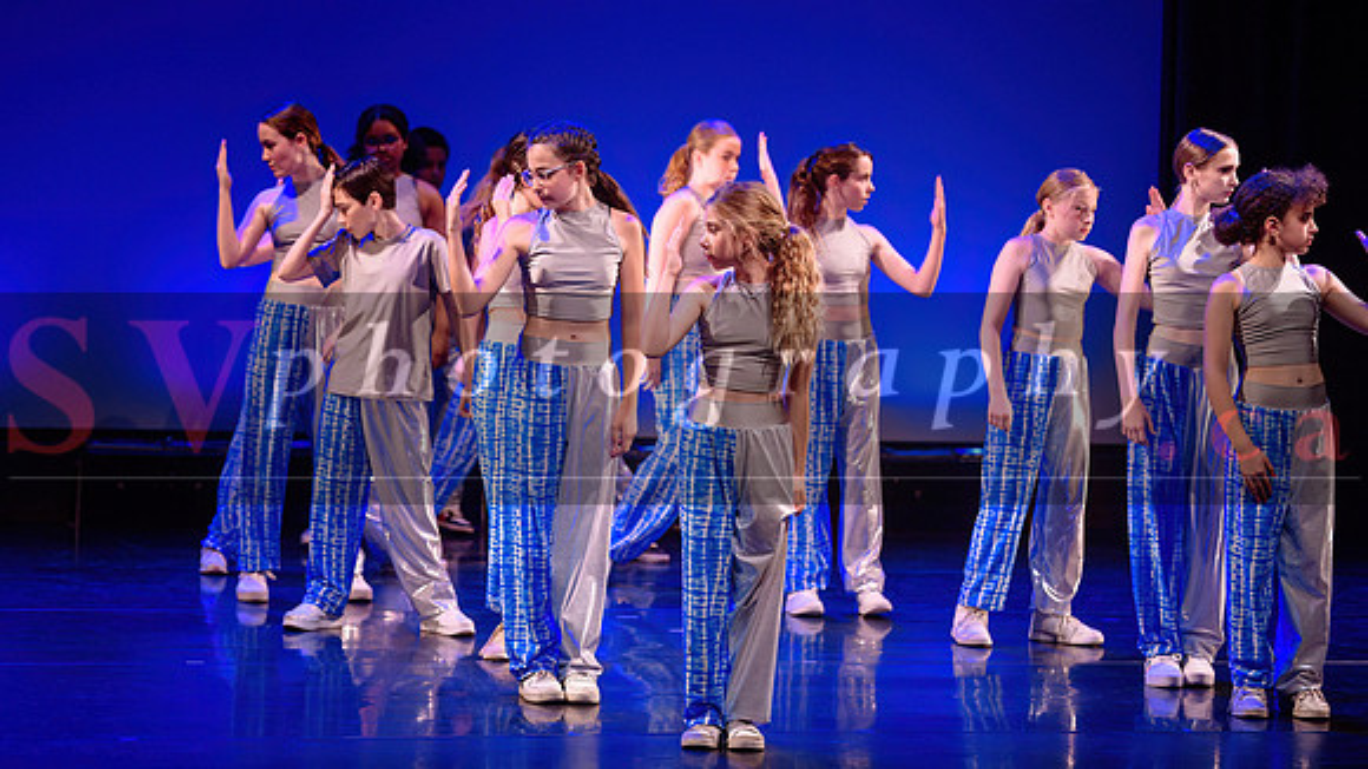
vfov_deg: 9.7
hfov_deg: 17.2
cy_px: 265
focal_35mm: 125
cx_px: 596
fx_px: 4526
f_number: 2.8
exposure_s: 1/200
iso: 1600
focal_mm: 105
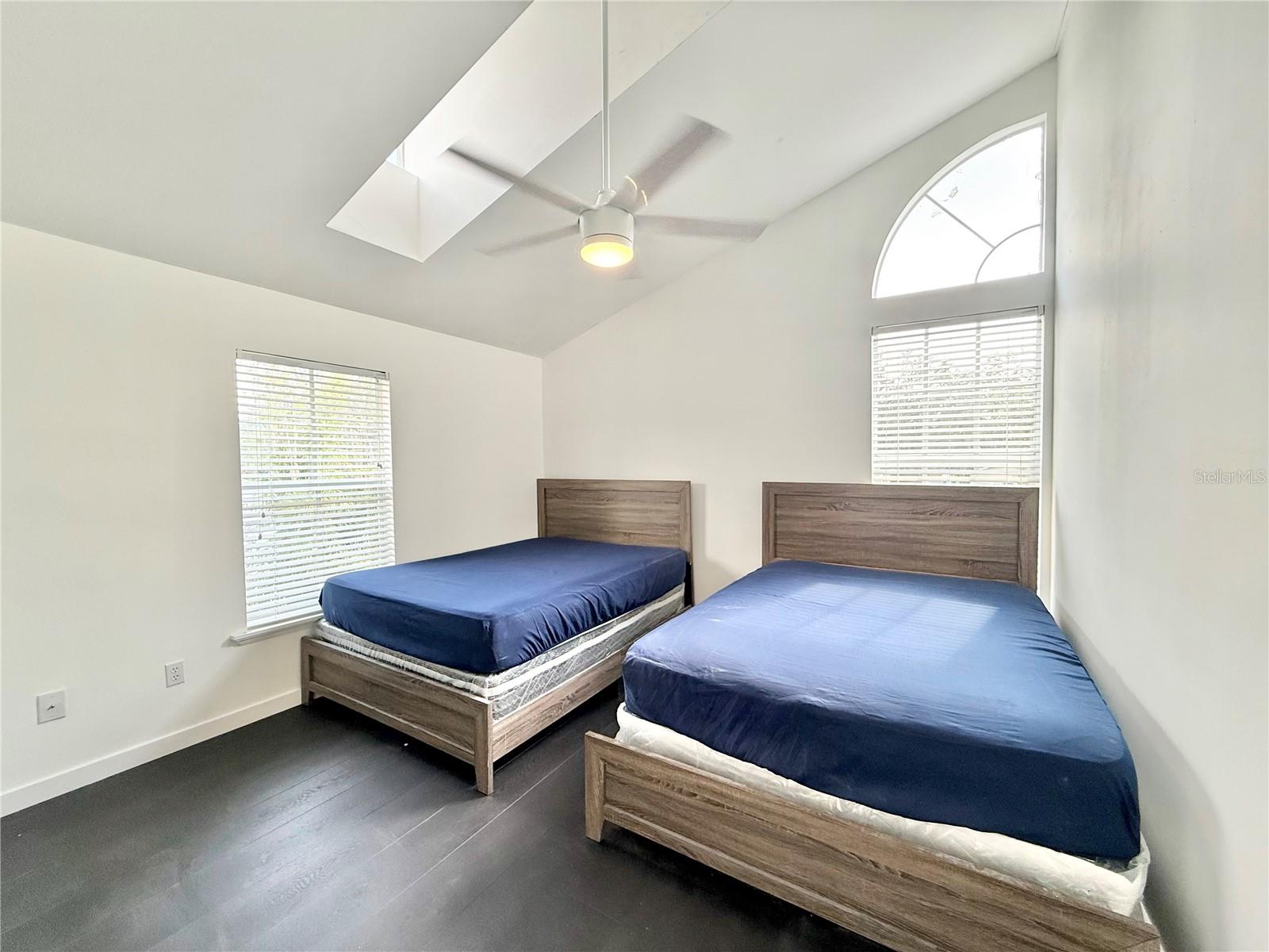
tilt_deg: -0.4
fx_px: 513
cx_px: 634
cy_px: 476
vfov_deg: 85.7
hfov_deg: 102.1
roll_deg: +0.3
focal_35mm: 14
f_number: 2.2
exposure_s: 1/120
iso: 100
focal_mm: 2.22
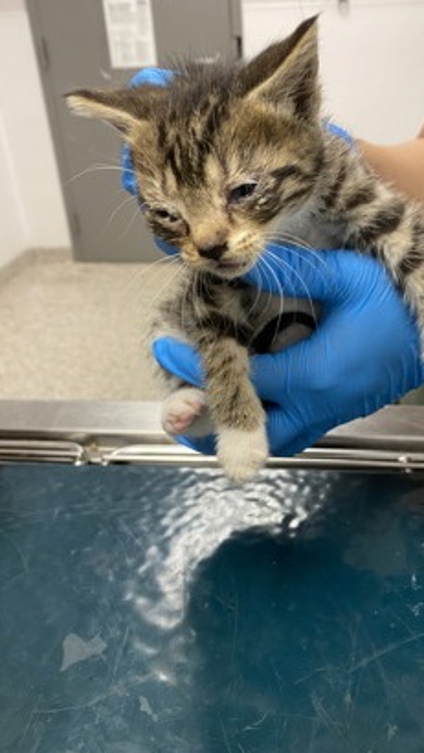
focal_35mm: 29
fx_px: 579
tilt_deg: -30.5
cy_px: 376
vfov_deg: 66.0
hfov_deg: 40.1
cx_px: 247
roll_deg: -0.1
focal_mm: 4.25
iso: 160
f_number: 1.8
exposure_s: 1/60
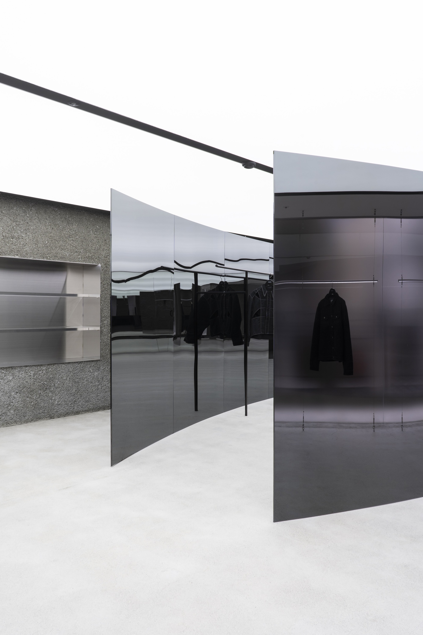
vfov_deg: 63.7
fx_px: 511
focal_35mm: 29
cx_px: 212
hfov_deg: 45.0
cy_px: 318
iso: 200
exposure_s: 1/4
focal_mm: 29
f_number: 14
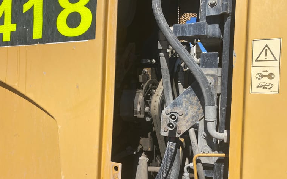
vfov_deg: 44.4
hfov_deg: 66.5
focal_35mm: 28
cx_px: 145
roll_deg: -1.6
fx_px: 219
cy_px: 101
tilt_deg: -4.2
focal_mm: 4.25
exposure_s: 1/3846
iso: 32
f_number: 1.8
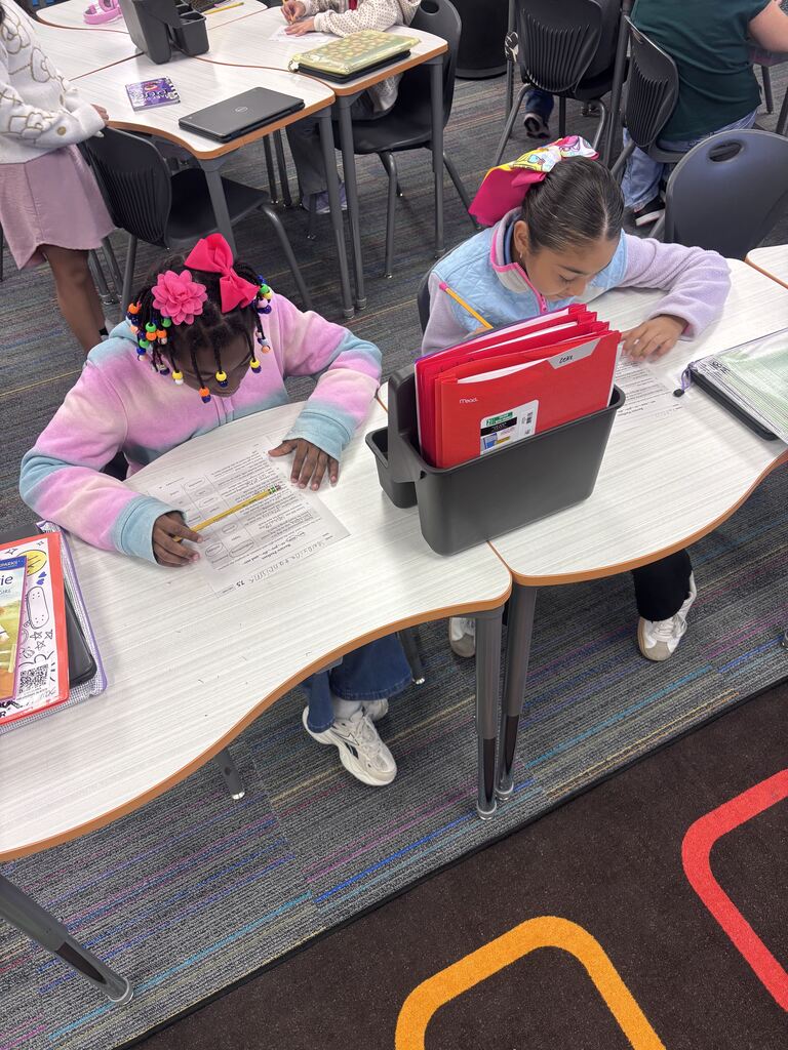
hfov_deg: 53.1
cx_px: 394
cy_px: 525
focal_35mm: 26
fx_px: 789
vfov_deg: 67.3
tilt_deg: -48.1
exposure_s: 1/60
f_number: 1.6
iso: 100
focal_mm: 5.96
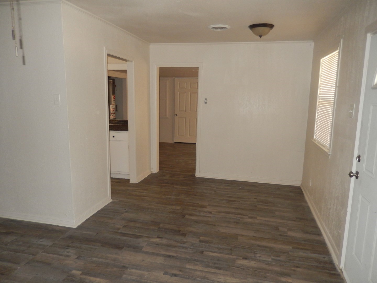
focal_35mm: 25
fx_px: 272
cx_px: 188
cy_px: 142
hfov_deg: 69.4
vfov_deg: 54.9
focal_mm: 4.5
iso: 220
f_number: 3.4
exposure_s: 1/30
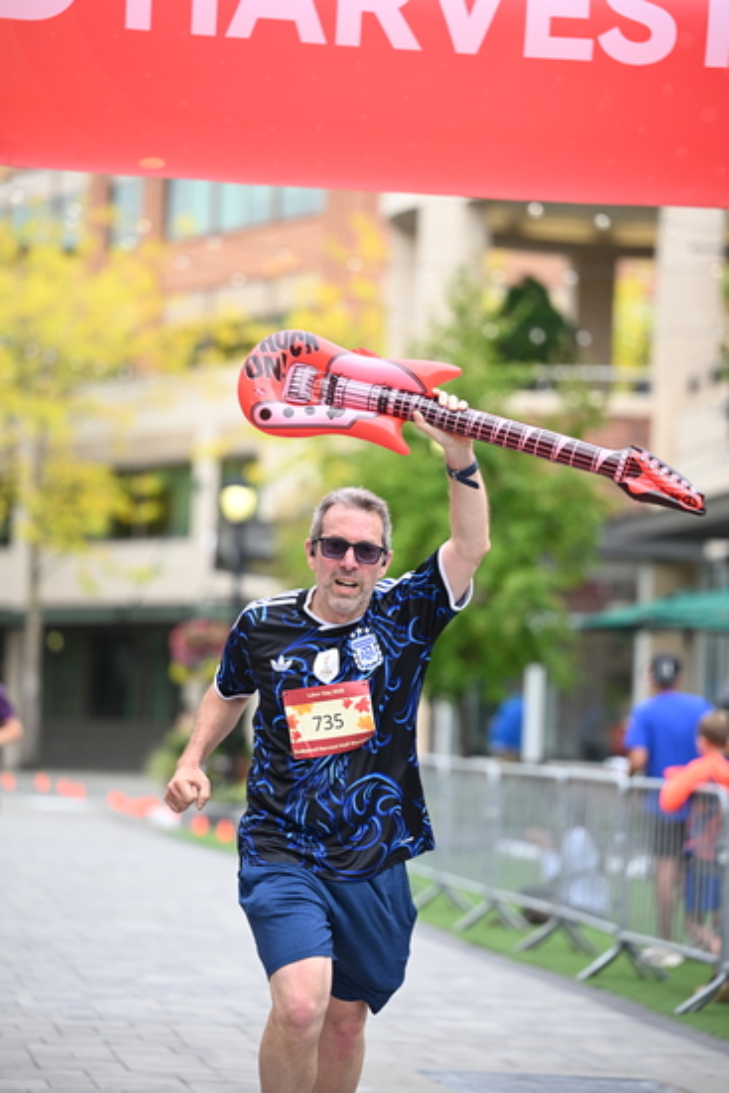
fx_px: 3794
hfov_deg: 11.0
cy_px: 546
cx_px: 364
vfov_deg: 16.4
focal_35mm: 125
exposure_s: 1/1600
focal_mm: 125
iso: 640
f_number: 2.8
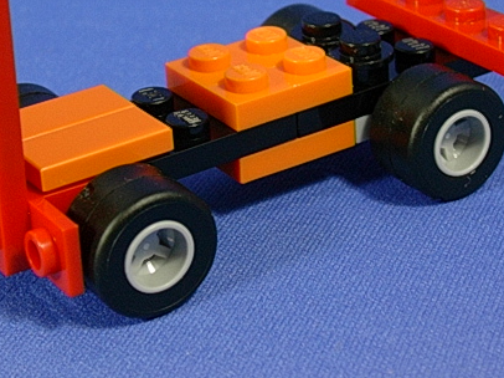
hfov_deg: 17.6
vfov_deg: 13.2
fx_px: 1630
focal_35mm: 112
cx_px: 235
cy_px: 87
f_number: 3.7
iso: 70
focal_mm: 10.8
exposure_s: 1/6.9
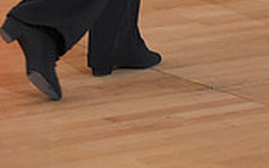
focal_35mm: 263
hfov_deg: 7.9
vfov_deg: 4.8
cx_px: 325
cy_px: -290
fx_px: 1927
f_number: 3.5
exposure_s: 1/500
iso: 2000
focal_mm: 70
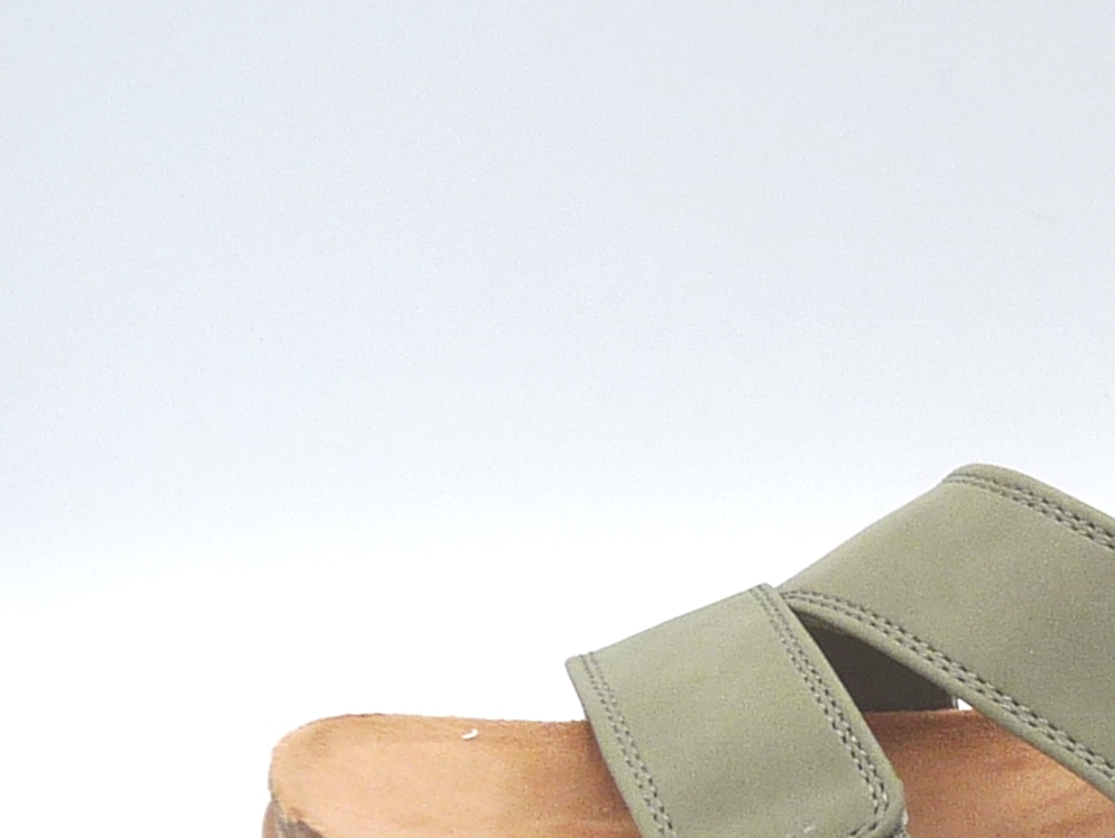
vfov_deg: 12.0
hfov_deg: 15.6
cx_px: 1227
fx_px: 3964
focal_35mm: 123
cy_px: 607
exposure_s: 1/200
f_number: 4.5
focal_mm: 5.5
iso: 100
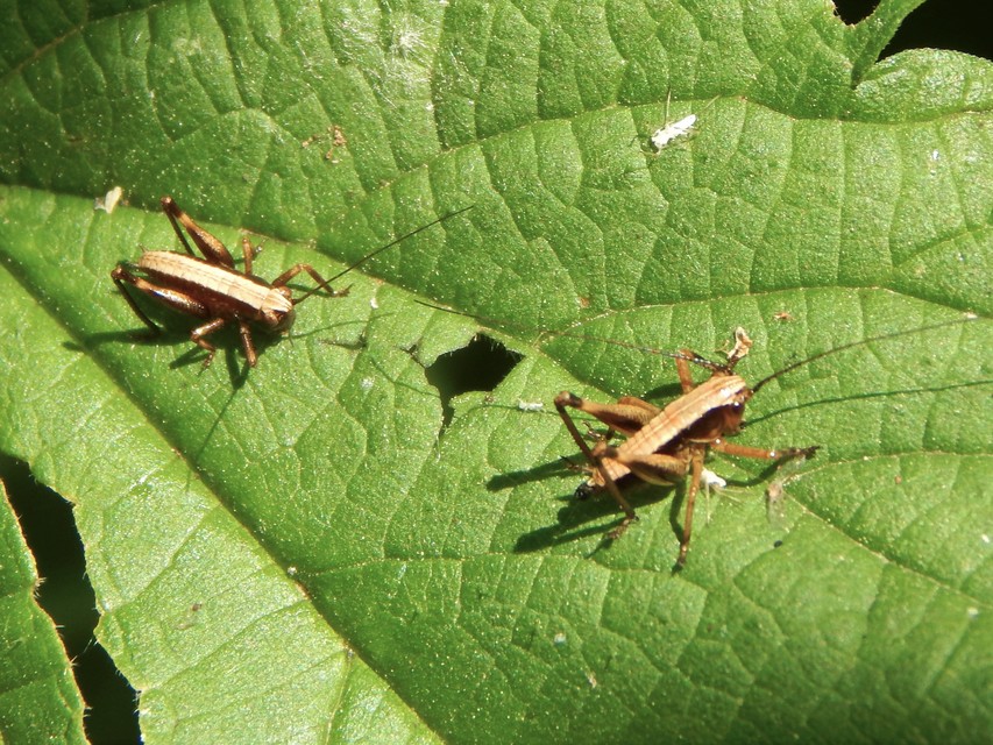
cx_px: 496
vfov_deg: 7.2
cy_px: 372
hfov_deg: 9.6
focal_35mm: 207
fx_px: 5939
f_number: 5.4
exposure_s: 1/250
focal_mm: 37.1
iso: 125
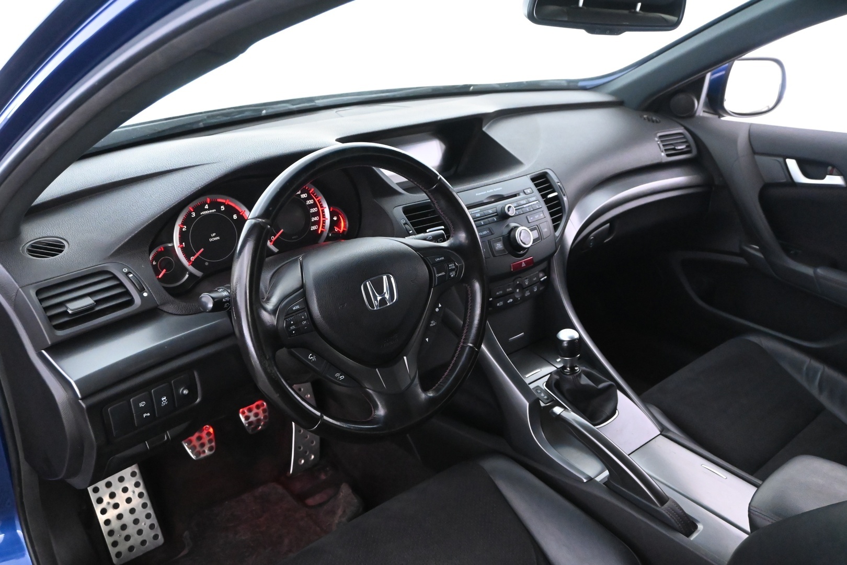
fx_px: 706
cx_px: 424
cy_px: 282
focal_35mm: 30
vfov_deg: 43.6
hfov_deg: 61.9
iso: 6400
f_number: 4.5
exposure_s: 1/25
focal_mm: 20
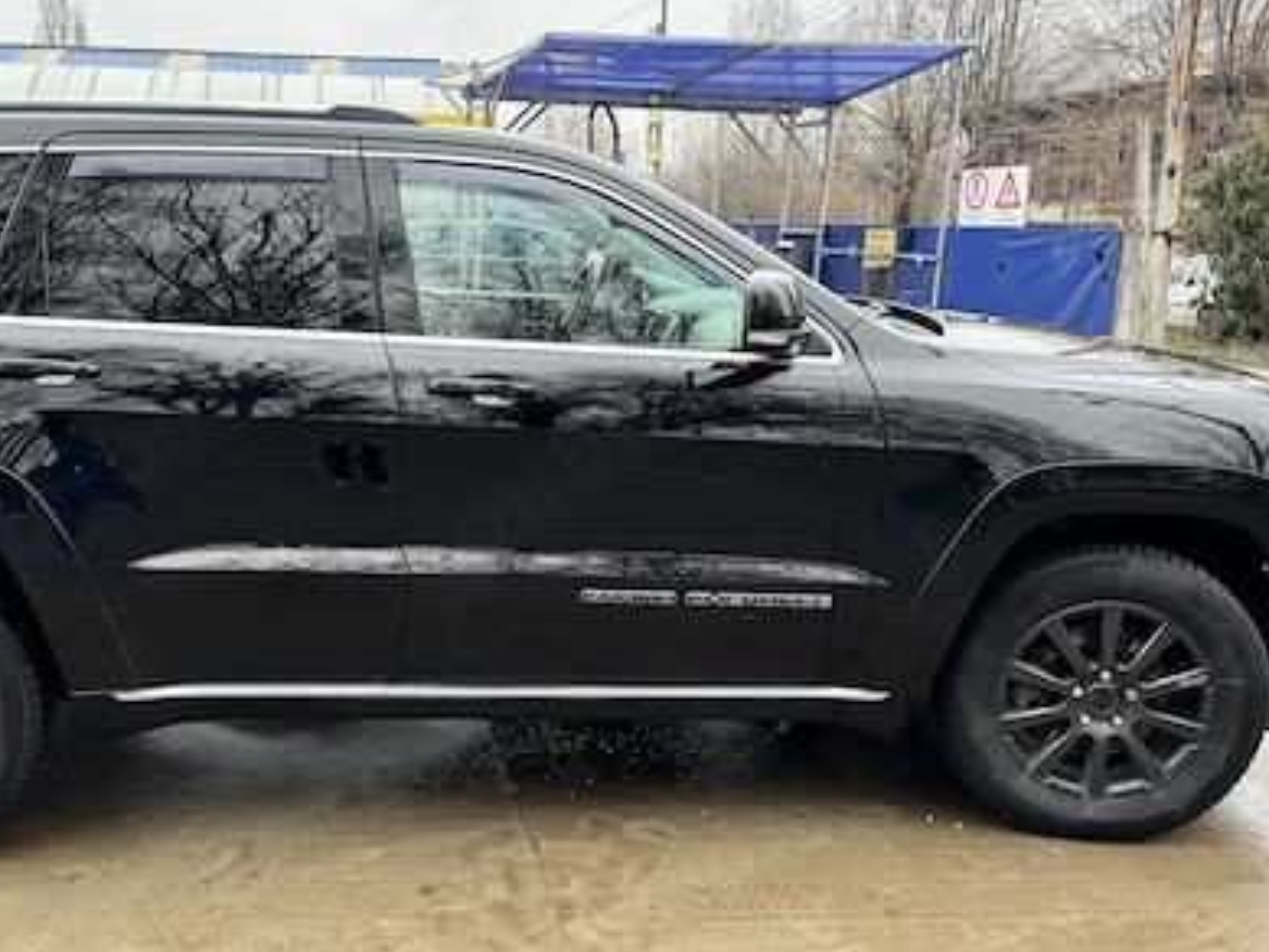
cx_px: 427
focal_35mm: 37
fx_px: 1357
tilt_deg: -8.3
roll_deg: -0.4
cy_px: 443
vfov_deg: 38.7
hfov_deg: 49.3
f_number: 1.78
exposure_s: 1/715
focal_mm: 6.76
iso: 80
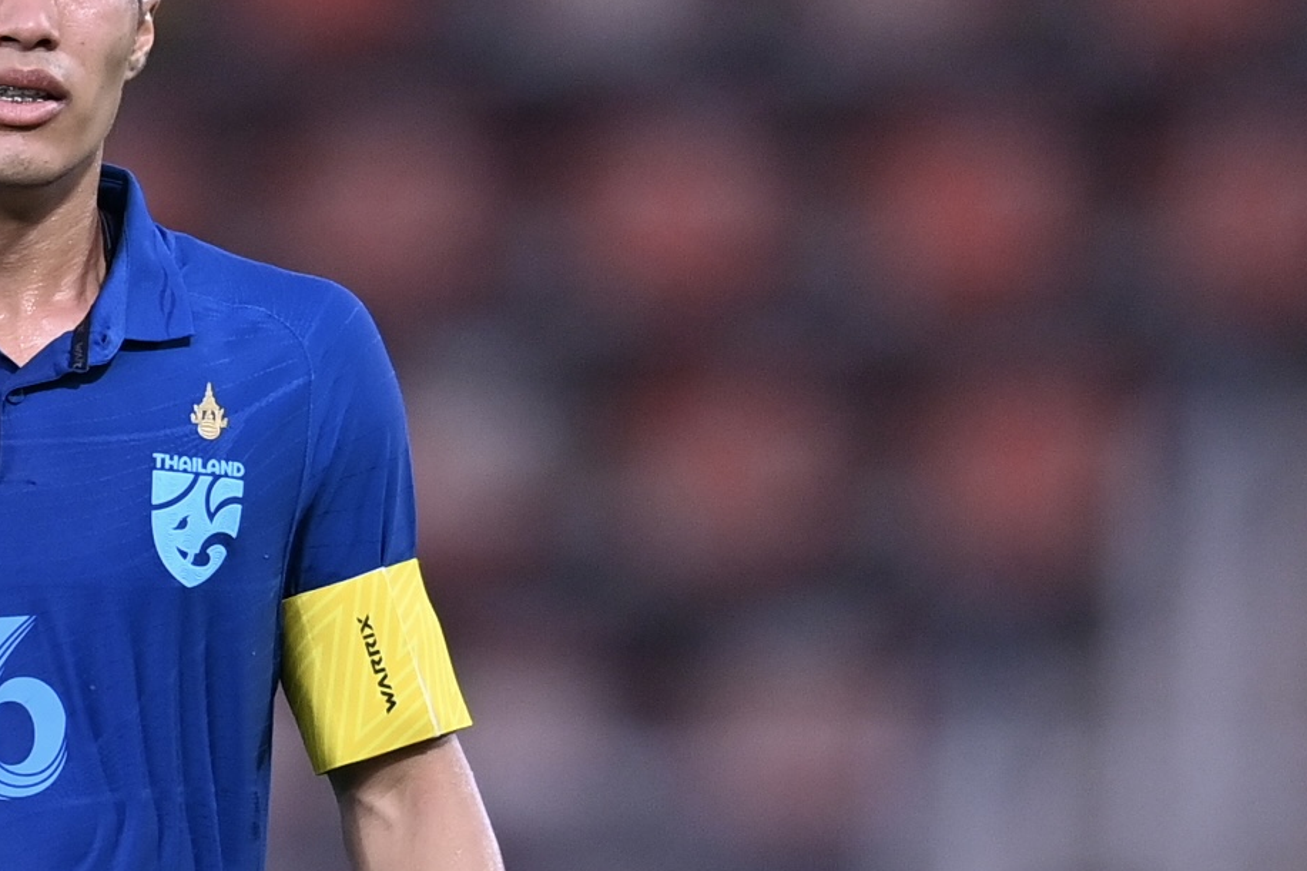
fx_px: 63809
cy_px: 860
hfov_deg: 1.2
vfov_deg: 0.8
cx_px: 14
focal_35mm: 1758
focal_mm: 400
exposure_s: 1/1000
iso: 1000
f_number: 2.8
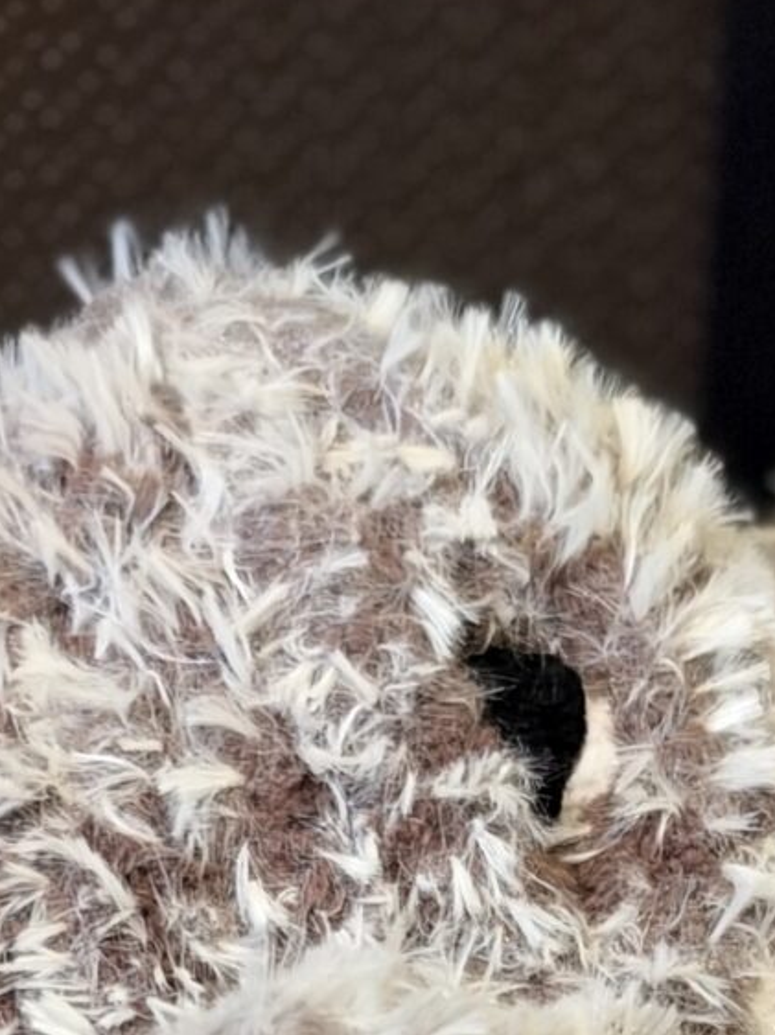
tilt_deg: -12.5
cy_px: 1923
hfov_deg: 12.0
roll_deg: -1.6
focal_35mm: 123
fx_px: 3675
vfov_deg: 14.0
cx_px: 372
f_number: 1.48
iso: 400
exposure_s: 1/40
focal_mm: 6.93
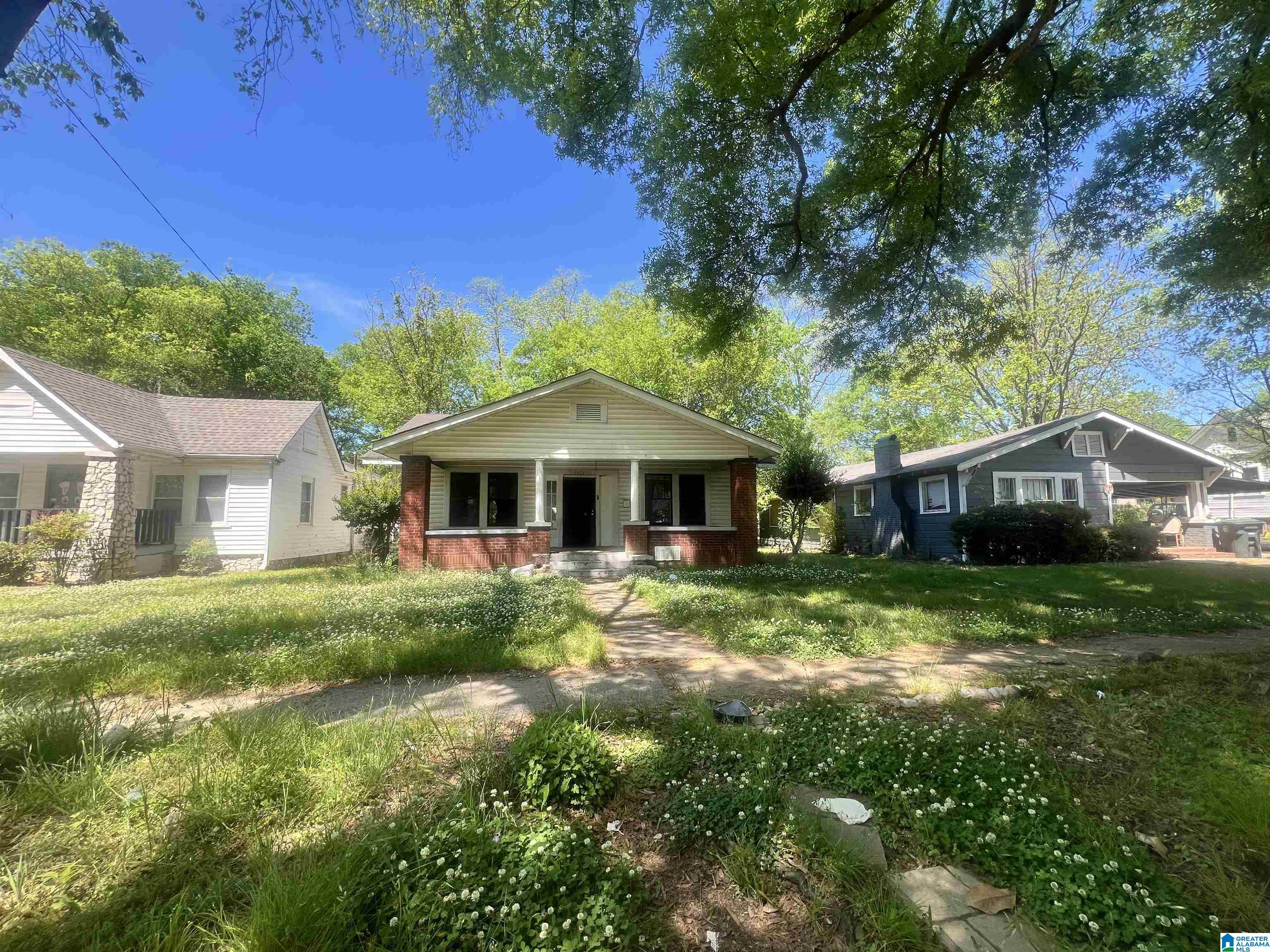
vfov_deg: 89.9
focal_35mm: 13
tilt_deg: +4.8
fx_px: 477
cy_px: 476
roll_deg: +0.4
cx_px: 635
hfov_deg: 106.2
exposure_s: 1/342
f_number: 1.8
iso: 32
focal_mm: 1.57
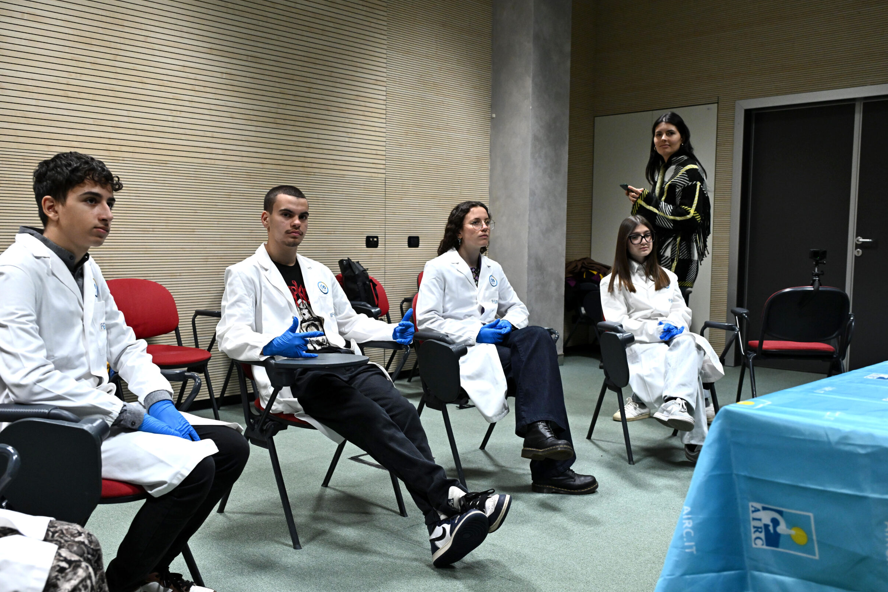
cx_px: 428
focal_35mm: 34
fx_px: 827
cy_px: 308
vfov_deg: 39.4
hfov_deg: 56.4
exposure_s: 1/160
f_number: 4.5
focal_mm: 31.5
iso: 2500
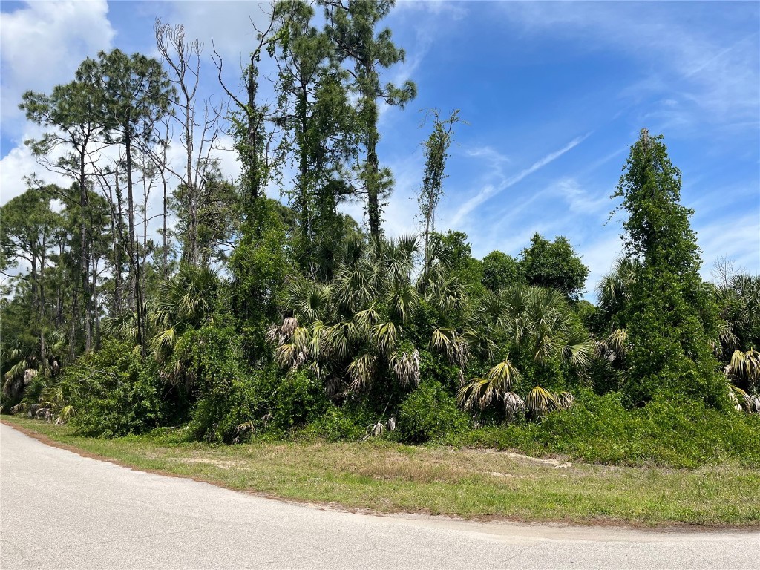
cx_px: 380
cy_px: 285
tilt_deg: +10.4
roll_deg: +0.5
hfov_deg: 67.3
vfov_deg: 53.1
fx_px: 571
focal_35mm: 26
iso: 50
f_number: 1.6
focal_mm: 5.1
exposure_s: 1/3623
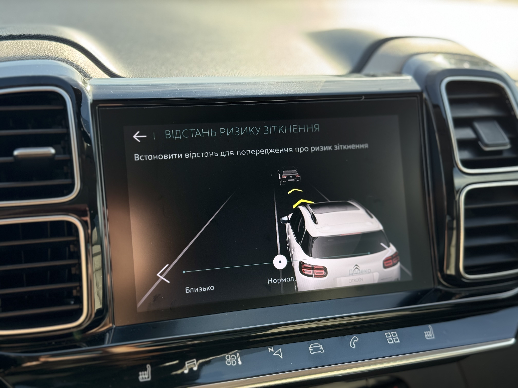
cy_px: 194
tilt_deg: -19.4
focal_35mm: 48
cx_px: 259
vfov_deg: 30.3
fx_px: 718
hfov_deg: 39.7
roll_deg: -2.0
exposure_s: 1/448
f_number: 1.78
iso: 64
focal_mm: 6.76
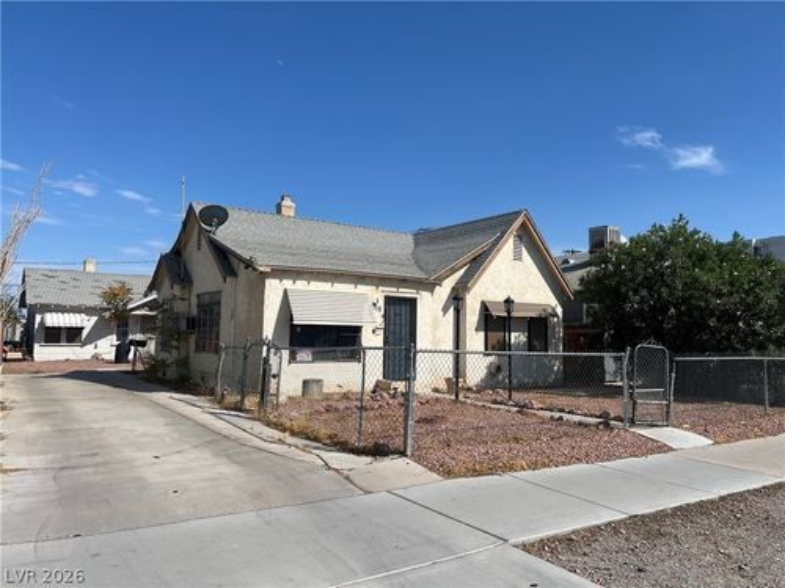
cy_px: 294
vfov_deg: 53.1
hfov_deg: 67.3
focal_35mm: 26
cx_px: 392
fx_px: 590
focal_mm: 5.7
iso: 50
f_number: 1.5
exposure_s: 1/6993
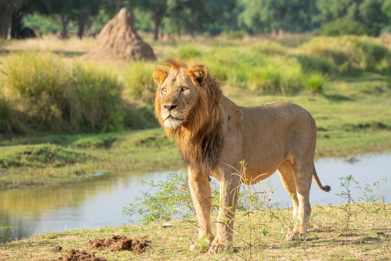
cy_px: 130
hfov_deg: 10.3
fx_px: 2172
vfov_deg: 6.9
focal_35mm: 200
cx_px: 196
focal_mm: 200
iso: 500
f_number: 8
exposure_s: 1/400
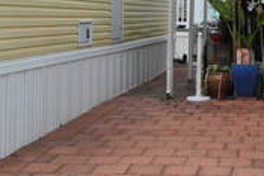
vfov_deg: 15.4
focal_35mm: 88
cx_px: 345
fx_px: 646
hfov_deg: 21.0
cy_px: 16
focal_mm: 20
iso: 100
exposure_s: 1/200
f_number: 7.1
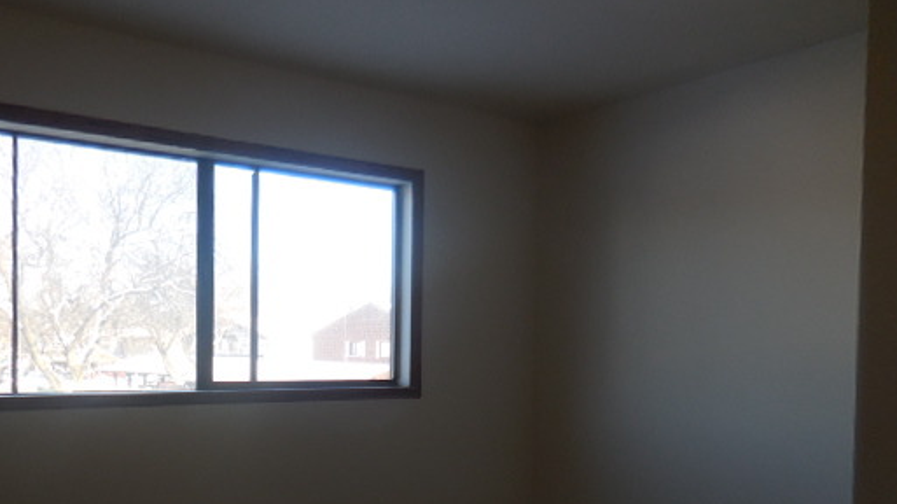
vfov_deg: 34.0
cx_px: 364
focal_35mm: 34
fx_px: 808
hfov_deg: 57.6
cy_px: 371
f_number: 3.3
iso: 125
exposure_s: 1/160
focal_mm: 4.5
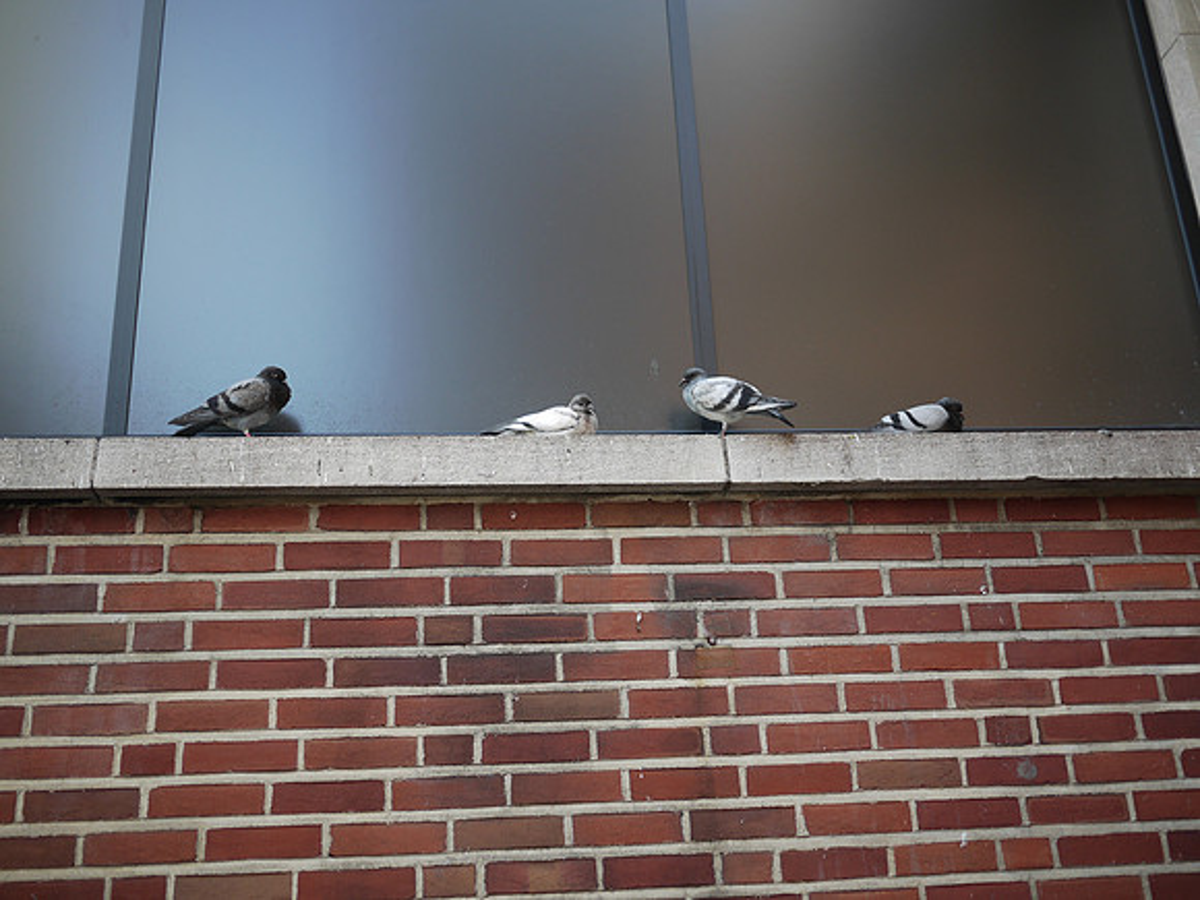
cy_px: 450
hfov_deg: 46.8
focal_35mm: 40
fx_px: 1387
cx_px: 600
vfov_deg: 36.0
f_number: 1.7
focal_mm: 20
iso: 100
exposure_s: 1/125
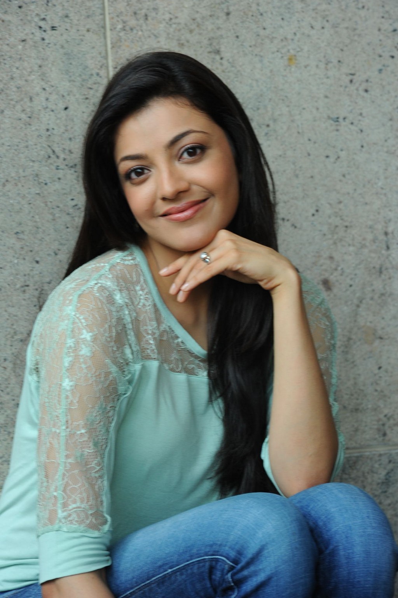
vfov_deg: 17.1
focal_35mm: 120
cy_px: 299
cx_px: 199
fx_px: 1992
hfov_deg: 11.4
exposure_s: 1/125
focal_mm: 120
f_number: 8
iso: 800
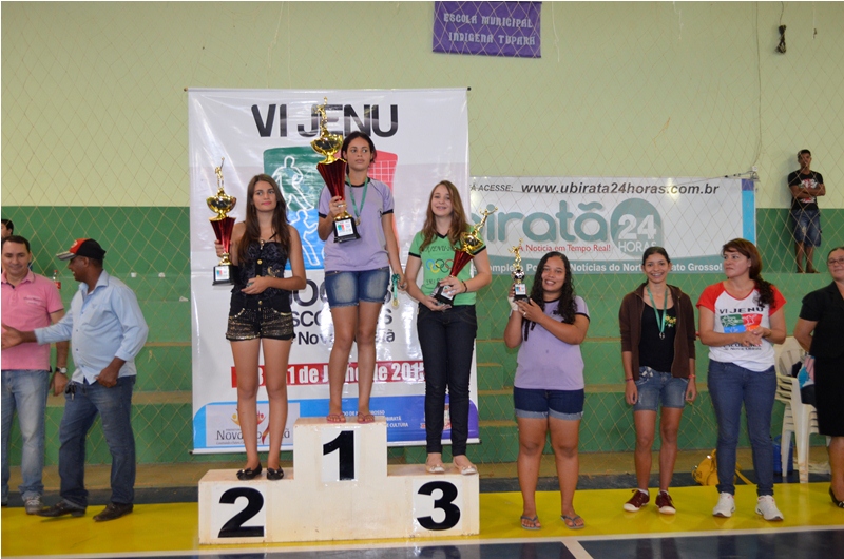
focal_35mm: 33
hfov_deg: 57.3
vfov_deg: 39.8
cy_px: 280
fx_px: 772
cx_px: 422
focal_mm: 22
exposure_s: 1/60
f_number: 4
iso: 1000
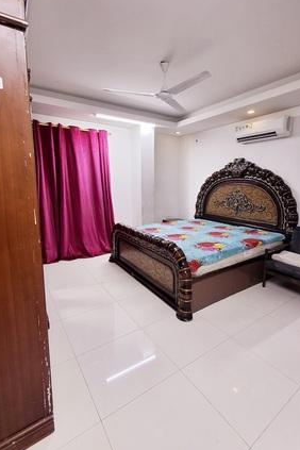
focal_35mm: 18
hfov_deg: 67.0
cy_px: 212
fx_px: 225
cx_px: 173
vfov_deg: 89.9
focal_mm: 1.64
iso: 80
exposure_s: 1/40
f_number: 2.2
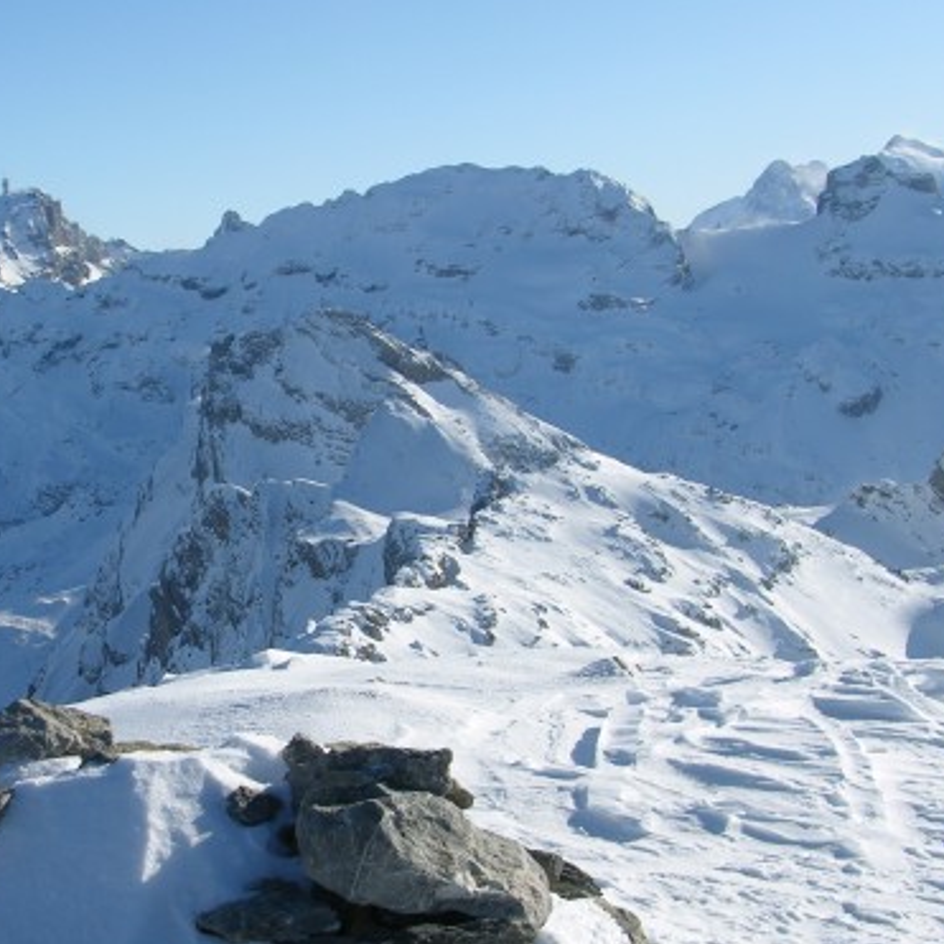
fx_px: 1975
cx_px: 249
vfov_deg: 26.9
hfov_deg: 26.6
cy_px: 522
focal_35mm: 64
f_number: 7.1
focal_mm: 8.9
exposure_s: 1/280
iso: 50
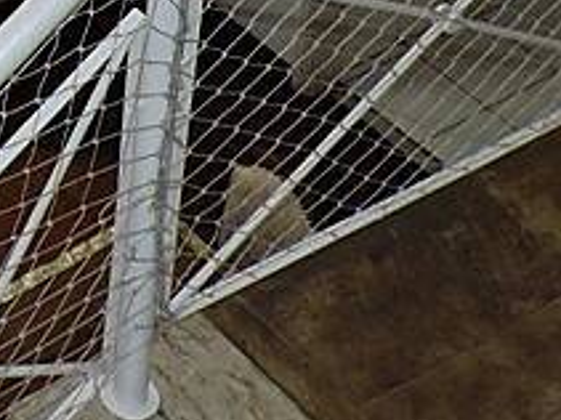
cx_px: -500
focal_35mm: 136
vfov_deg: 9.8
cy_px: -537
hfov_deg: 12.9
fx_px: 2203
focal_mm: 5
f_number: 3.1
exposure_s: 1/80
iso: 100
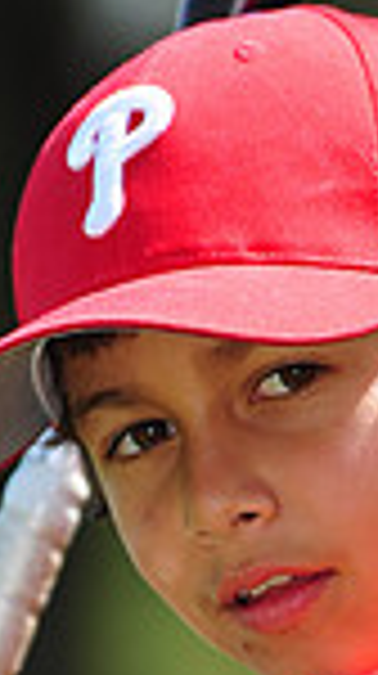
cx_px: 288
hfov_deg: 1.5
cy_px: 788
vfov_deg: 2.7
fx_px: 14464
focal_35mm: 809
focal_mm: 200
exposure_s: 1/640
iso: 200
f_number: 4.5
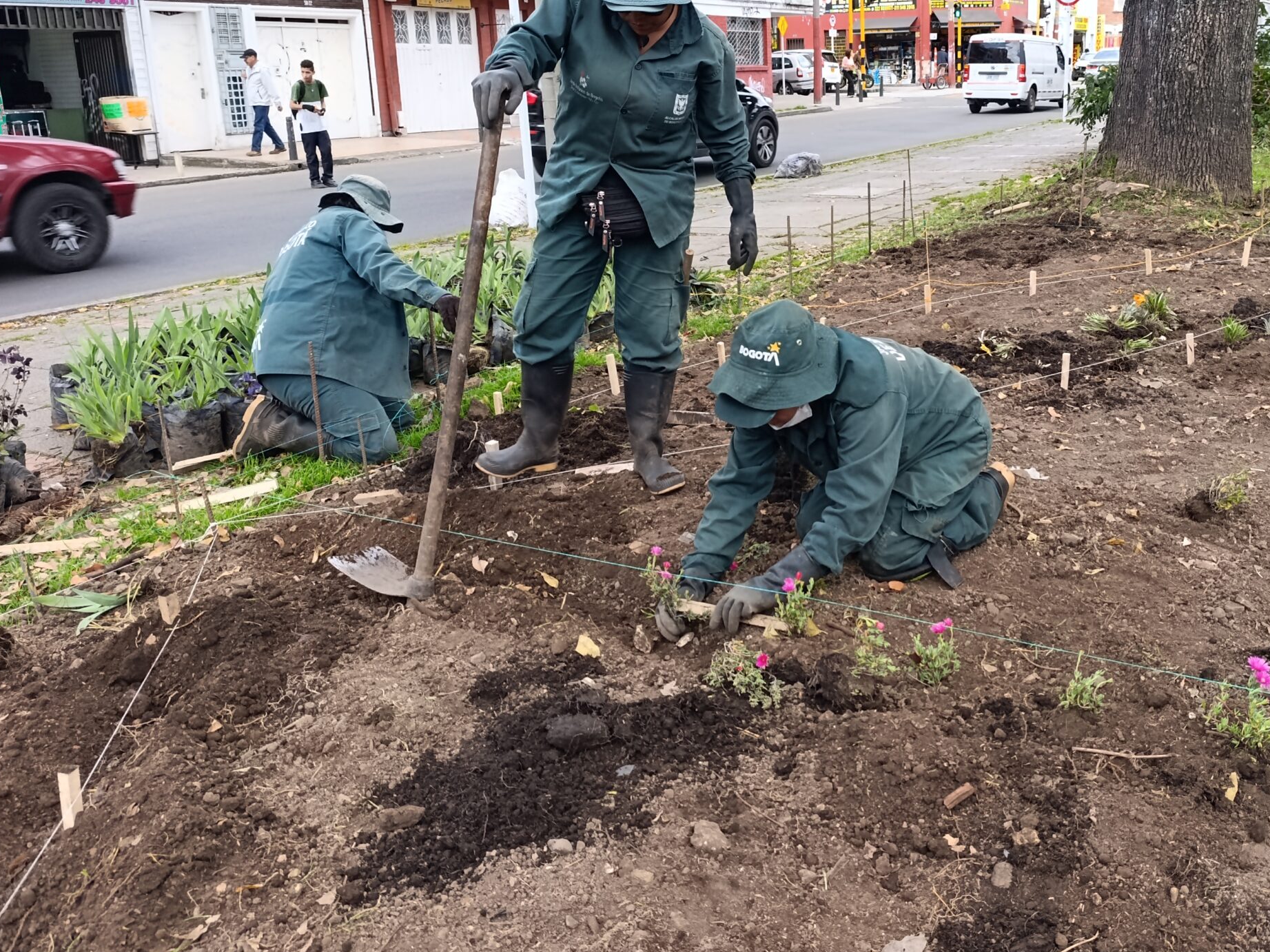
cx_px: 821
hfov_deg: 55.9
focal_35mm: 32
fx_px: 1174
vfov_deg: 43.7
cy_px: 344
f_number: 1.6
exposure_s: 1/120
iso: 80
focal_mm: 6.14
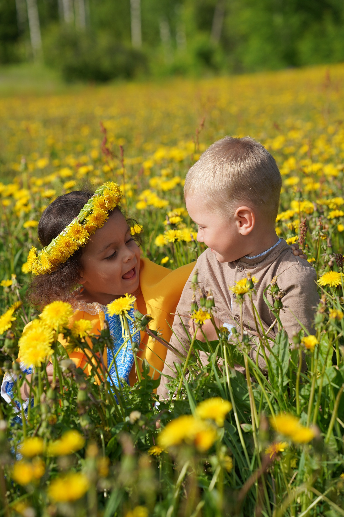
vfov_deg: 23.9
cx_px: 172
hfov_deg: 16.0
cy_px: 258
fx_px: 1220
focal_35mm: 85
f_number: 4.5
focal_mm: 85
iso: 100
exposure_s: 1/800
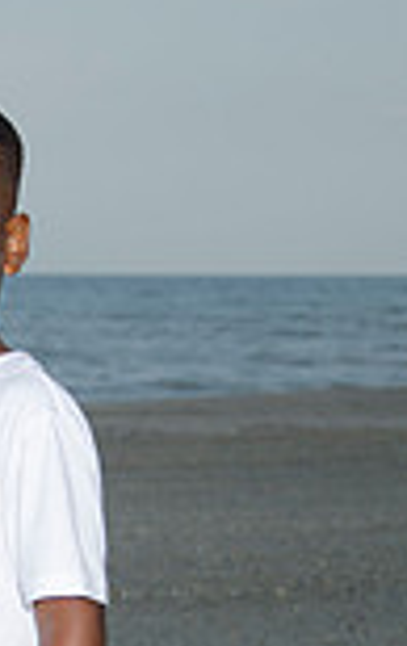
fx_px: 3530
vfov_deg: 10.4
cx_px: -50
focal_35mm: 200
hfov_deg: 6.6
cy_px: 684
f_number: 5.6
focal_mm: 45
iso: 100
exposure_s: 1/250
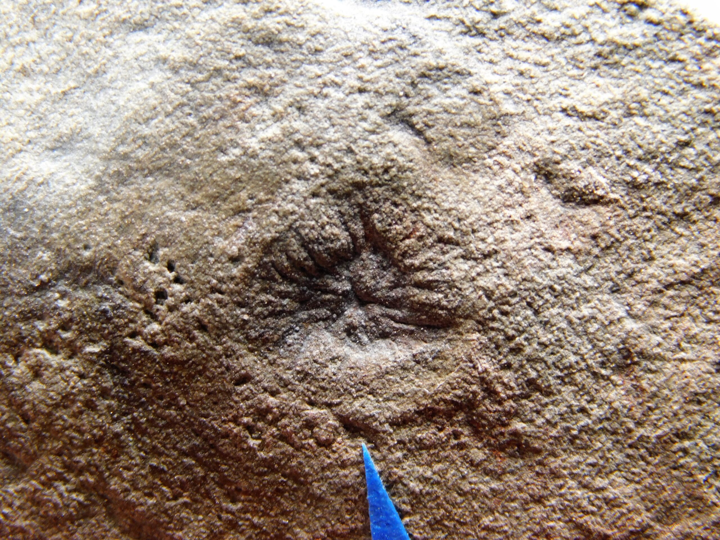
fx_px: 3827
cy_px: 270
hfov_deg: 10.7
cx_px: 360
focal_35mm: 184
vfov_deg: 8.1
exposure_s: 1/50
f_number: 5.4
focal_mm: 32.7
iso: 125
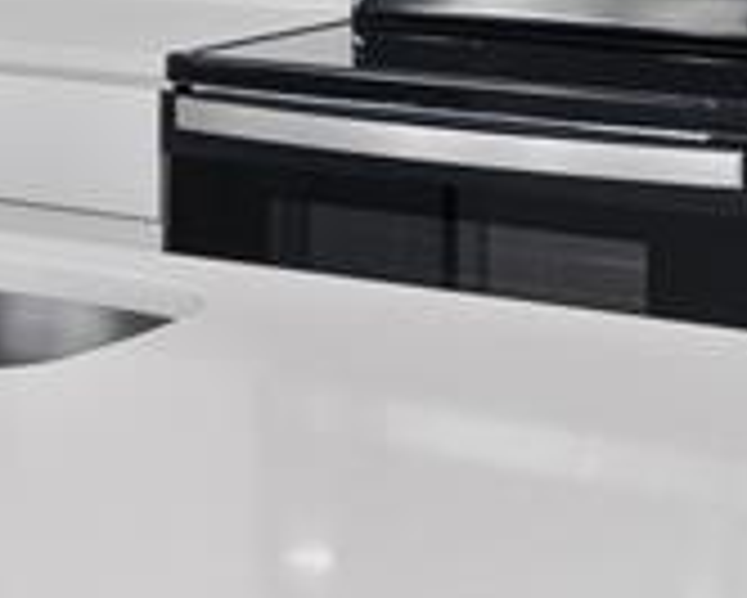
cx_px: -441
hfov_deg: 14.0
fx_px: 2809
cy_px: -301
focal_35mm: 127
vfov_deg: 11.6
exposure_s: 1/3
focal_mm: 22
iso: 100
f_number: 9
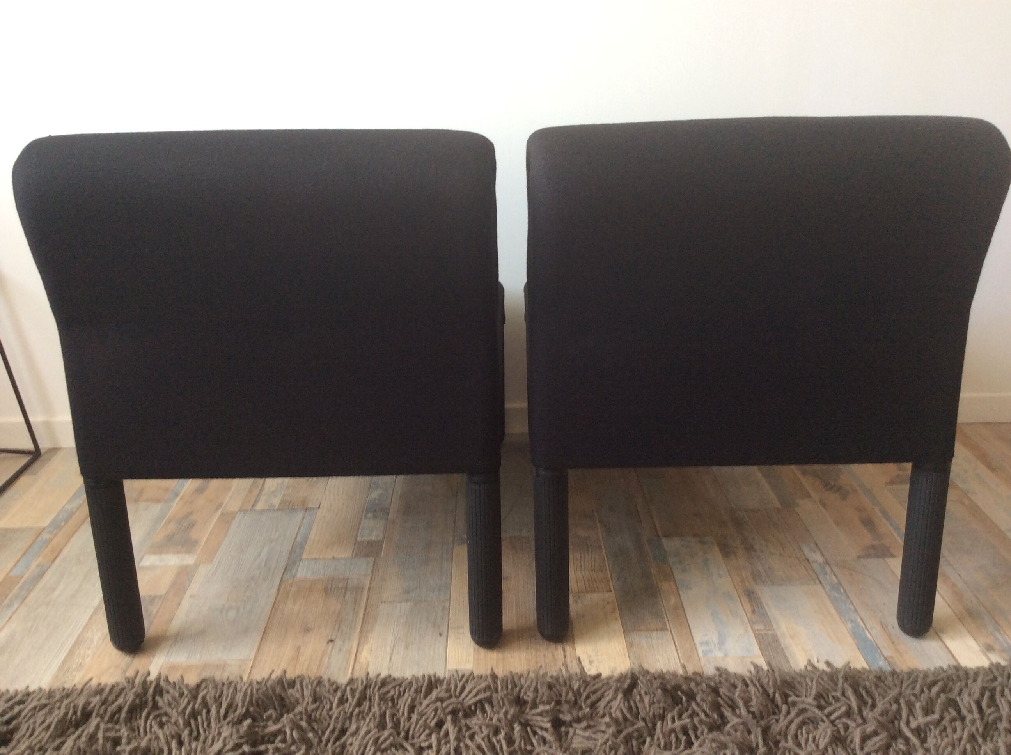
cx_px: 506
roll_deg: +2.2
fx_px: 933
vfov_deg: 44.1
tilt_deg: -22.3
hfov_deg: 56.9
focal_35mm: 32
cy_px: 378
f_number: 2.4
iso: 40
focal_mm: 3.3
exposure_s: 1/25
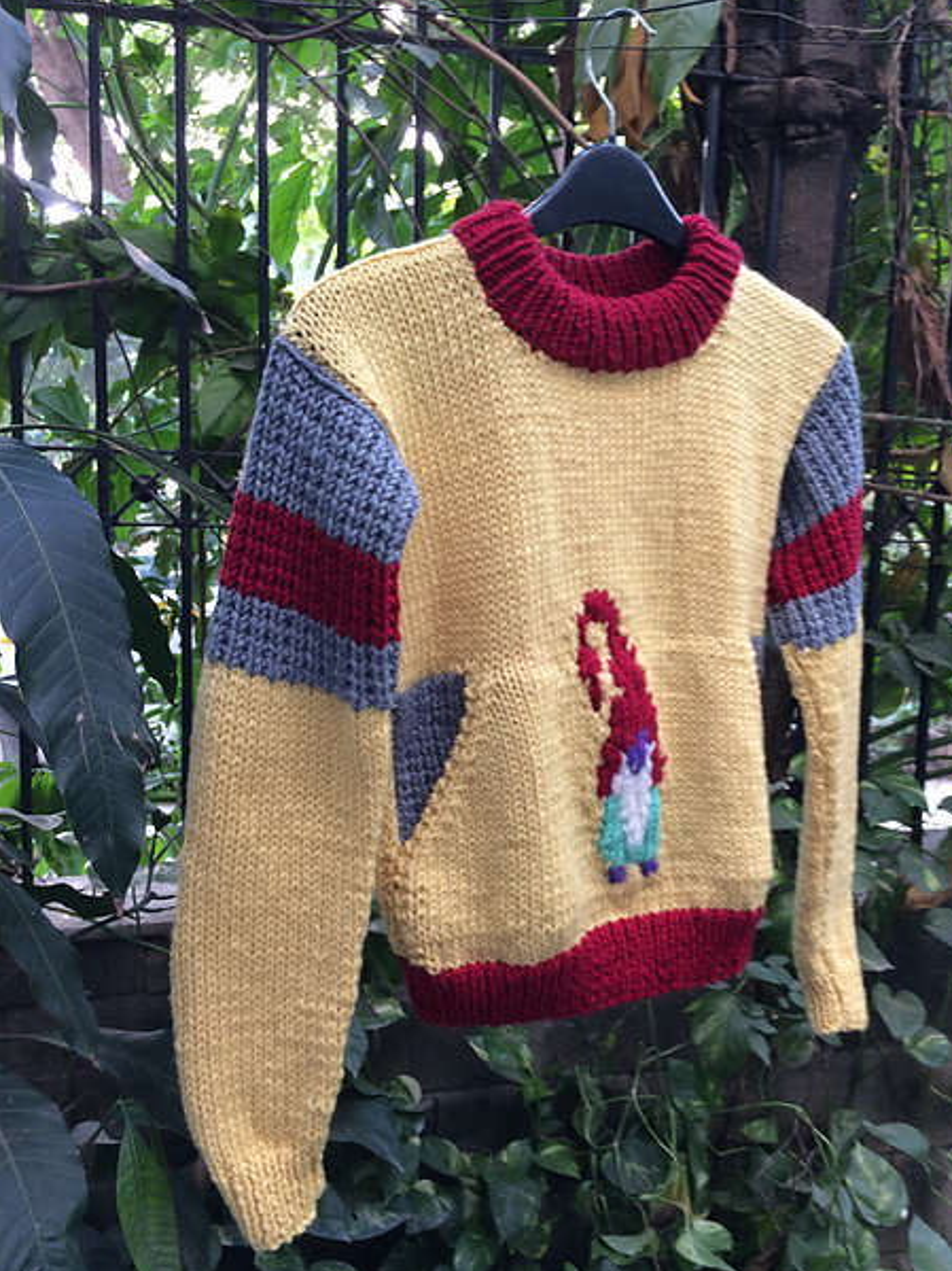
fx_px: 1137
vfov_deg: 58.4
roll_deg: -0.5
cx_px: 507
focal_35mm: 31
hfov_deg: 45.4
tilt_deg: -8.6
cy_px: 654
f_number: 2.2
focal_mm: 4.15
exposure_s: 1/33
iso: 64
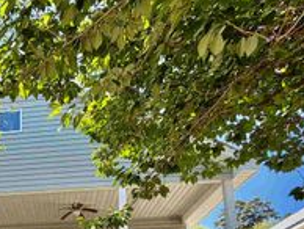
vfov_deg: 32.0
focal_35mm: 36
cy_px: 285
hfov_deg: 45.9
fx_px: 317
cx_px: 25
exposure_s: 1/502
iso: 50
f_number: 2.2
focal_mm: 2.22
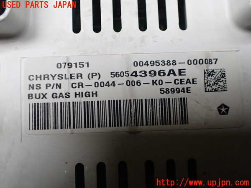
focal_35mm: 30
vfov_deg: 46.8
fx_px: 218
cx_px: 126
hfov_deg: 60.0
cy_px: 94
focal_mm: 5.4
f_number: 2.3
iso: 800
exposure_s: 1/100
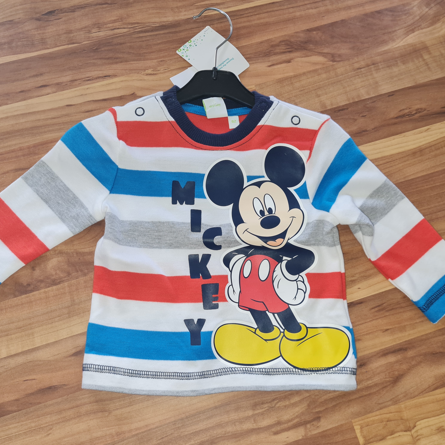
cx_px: 208
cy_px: 224
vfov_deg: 52.5
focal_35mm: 31
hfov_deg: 52.5
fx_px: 451
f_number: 1.8
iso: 160
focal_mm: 5.4
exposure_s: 1/100
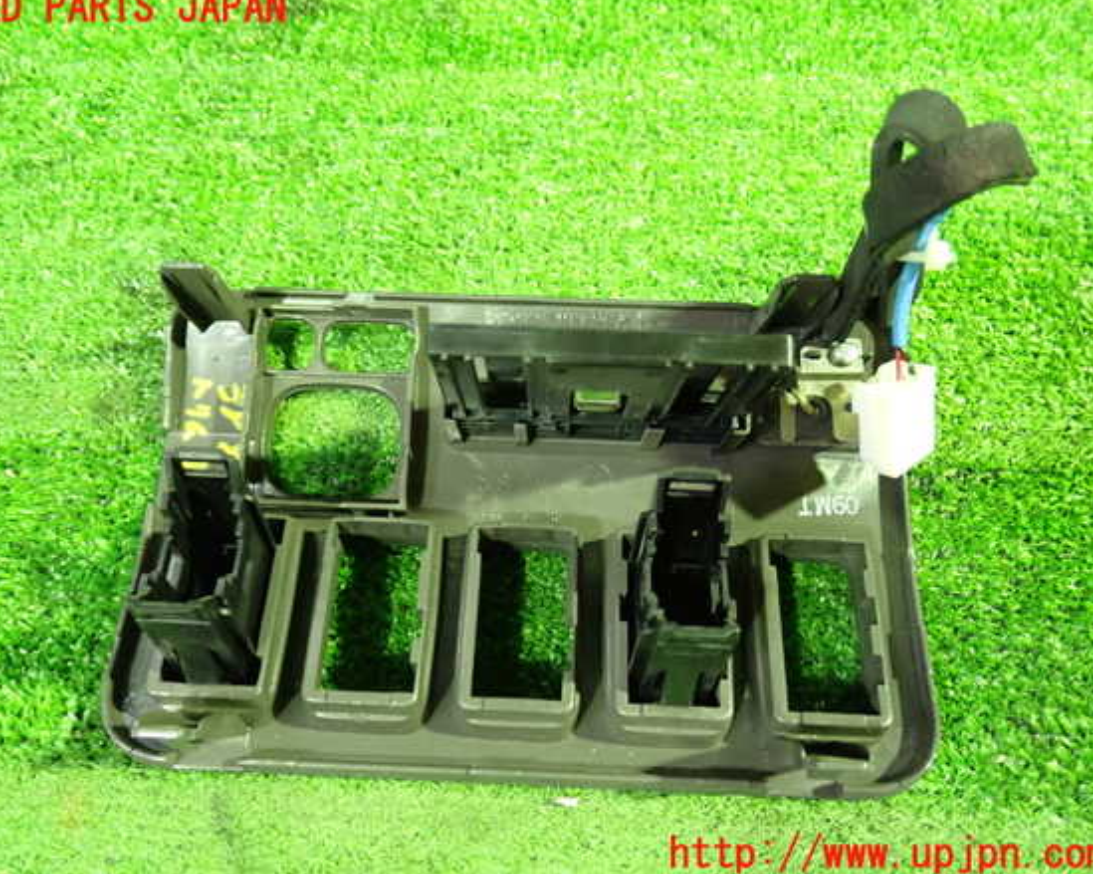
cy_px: 432
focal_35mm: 32
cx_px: 522
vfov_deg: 45.8
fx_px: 1035
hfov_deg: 55.6
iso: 800
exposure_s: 1/15
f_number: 2.3
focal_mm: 5.4
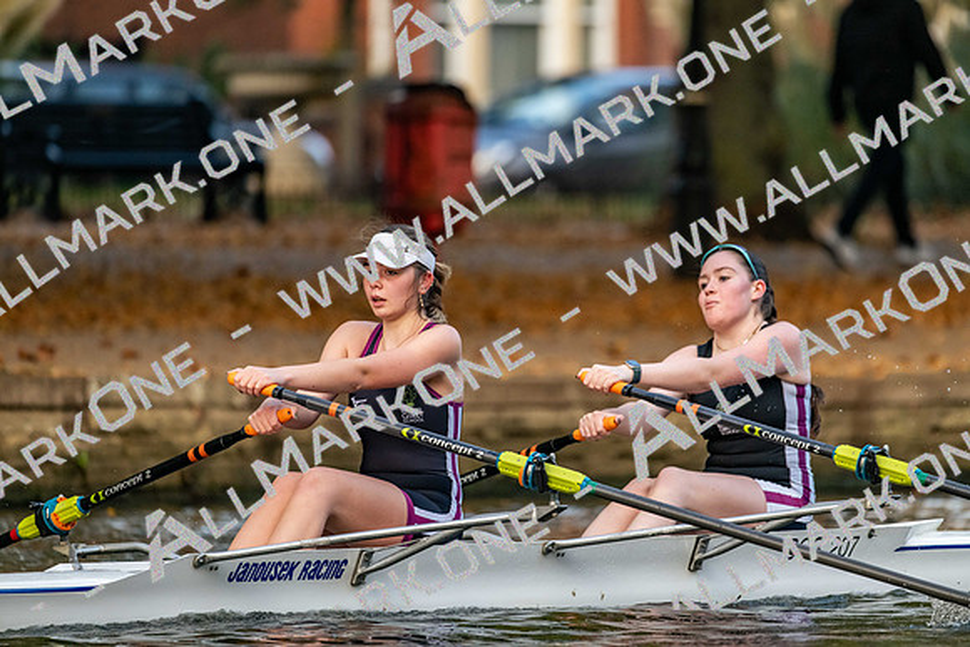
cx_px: 485
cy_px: 324
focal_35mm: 400
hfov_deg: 5.2
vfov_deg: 3.4
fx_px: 10780
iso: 3200
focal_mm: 400
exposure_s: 1/2500
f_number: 4.5
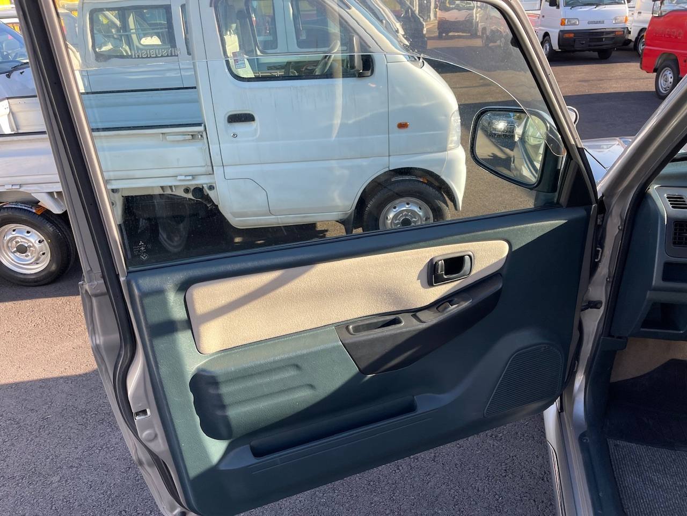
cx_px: 344
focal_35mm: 25
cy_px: 258
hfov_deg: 69.4
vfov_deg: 54.9
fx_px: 496
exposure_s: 1/472
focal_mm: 5.1
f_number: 1.6
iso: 32
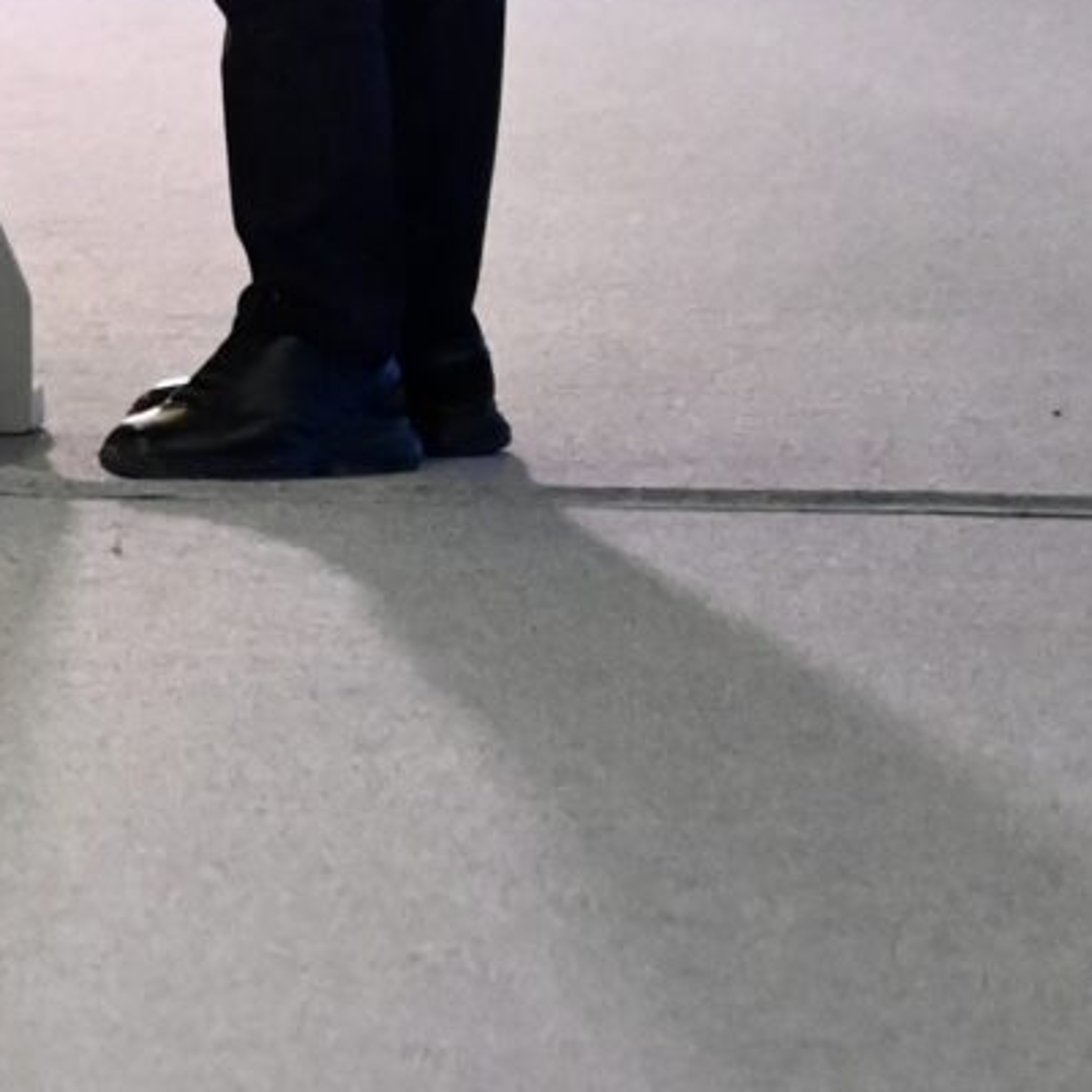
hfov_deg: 4.4
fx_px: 13562
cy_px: -598
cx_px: -2209
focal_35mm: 380
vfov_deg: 4.6
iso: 4000
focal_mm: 70
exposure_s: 1/800
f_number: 2.8
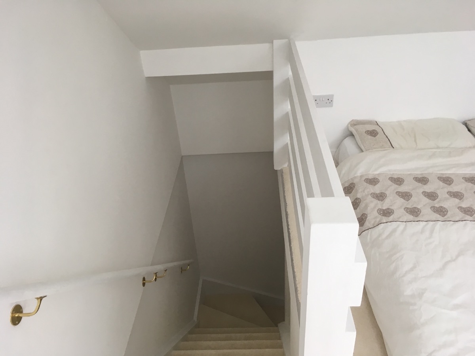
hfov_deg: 61.7
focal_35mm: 29
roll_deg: +4.9
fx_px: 398
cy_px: 178
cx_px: 238
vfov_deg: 48.2
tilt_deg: -33.0
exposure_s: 1/33
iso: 32
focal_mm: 4.15
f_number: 2.2
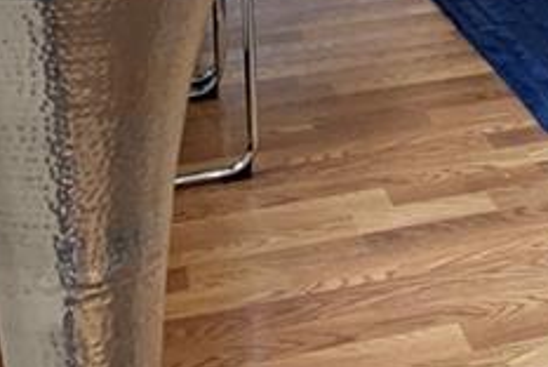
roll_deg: +1.8
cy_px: -261
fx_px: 1356
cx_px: 543
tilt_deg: -4.8
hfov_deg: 22.0
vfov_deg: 13.9
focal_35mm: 89
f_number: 1.8
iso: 160
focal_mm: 4.25
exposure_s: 1/60
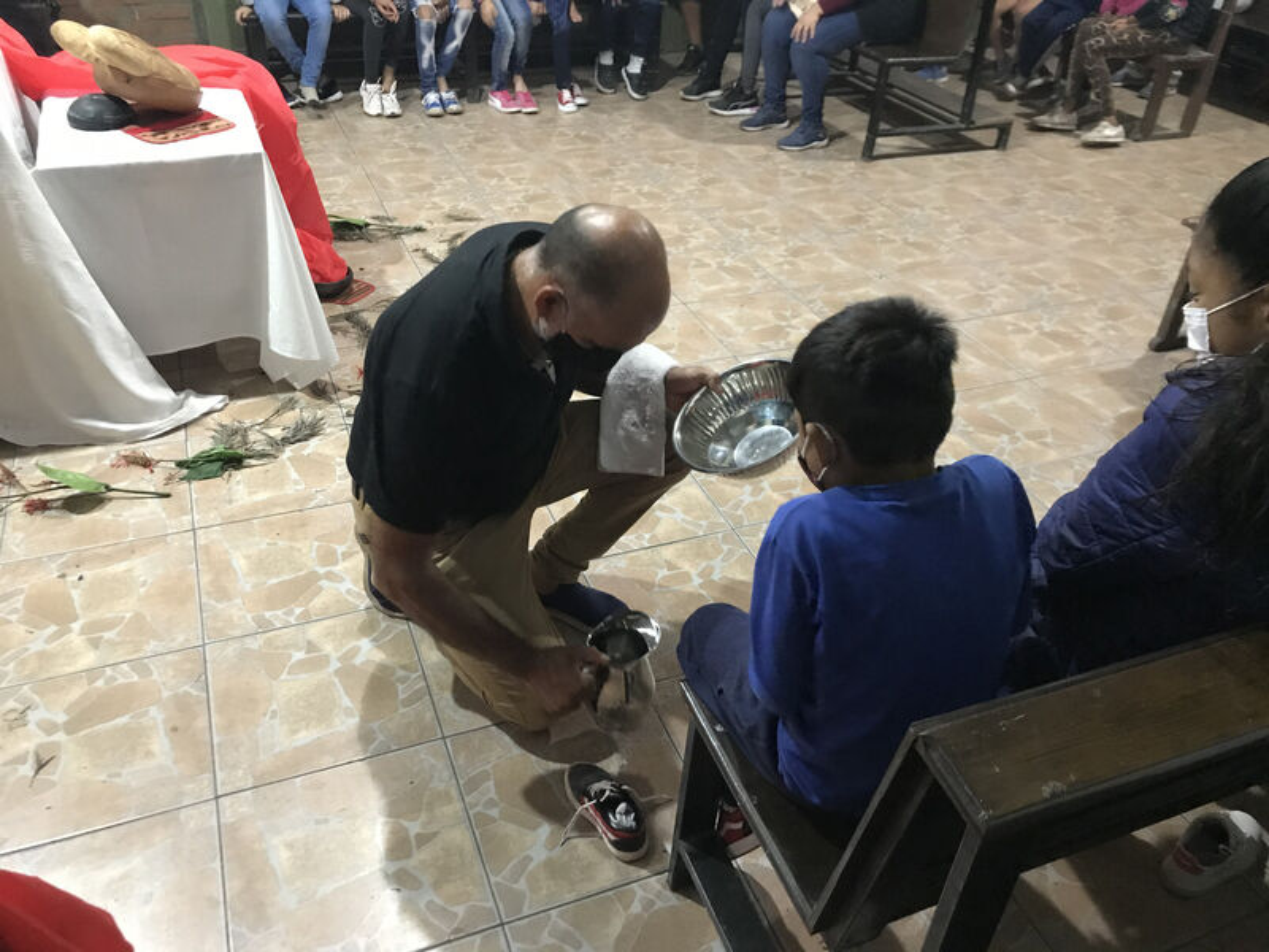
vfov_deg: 49.7
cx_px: 634
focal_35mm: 28
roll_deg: -2.9
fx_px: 1026
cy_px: 476
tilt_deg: -33.3
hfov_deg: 63.4
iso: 100
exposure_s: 1/6
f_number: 1.8
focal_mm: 3.99
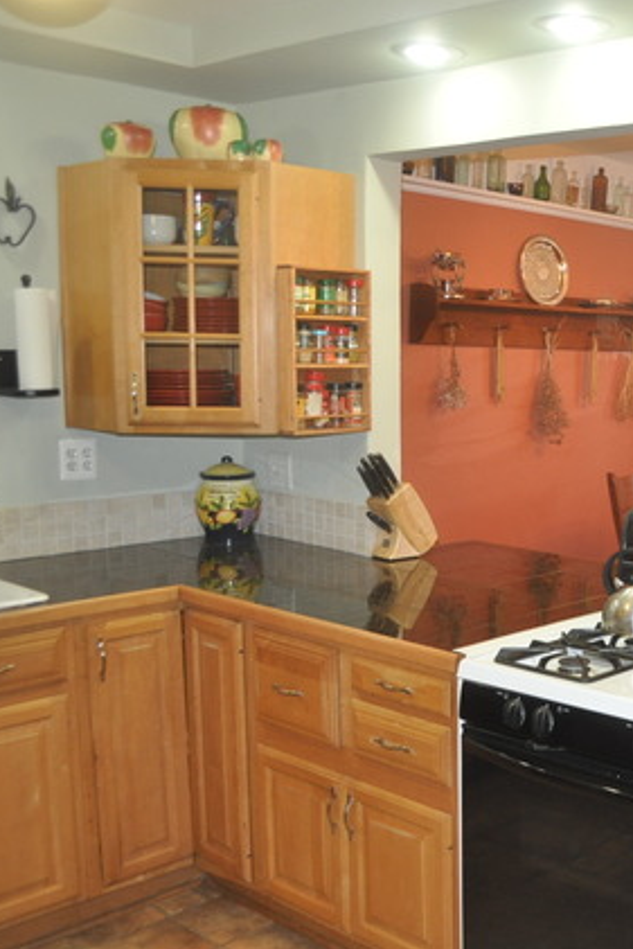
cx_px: 669
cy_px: 472
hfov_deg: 29.9
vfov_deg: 47.4
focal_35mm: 41
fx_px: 1080
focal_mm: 18
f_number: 3.5
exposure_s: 1/60
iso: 800
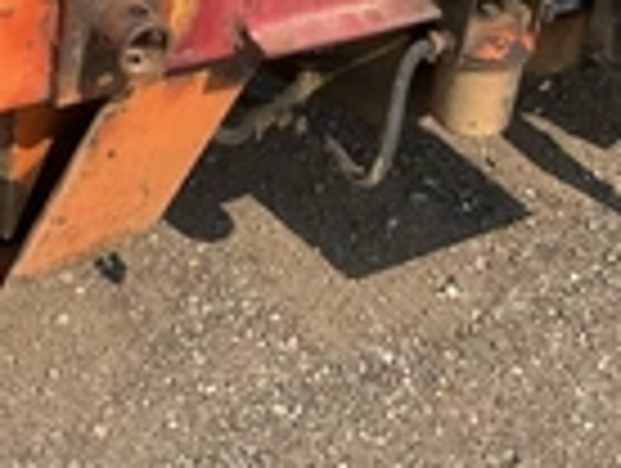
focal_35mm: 84
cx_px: 63
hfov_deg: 22.7
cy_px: -76
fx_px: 1510
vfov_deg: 16.9
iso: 25
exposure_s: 1/1250
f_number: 1.8
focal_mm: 3
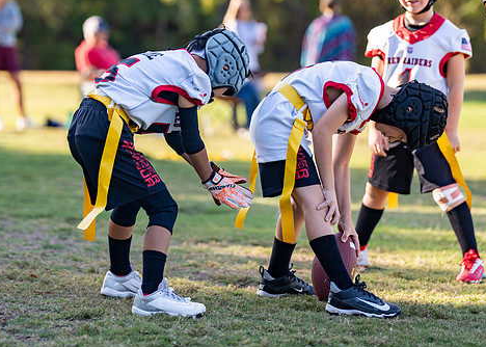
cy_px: 125
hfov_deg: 12.3
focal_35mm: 163
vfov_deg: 8.8
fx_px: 2249
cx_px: 199
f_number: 2.8
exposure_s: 1/1000
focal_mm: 120
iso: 200
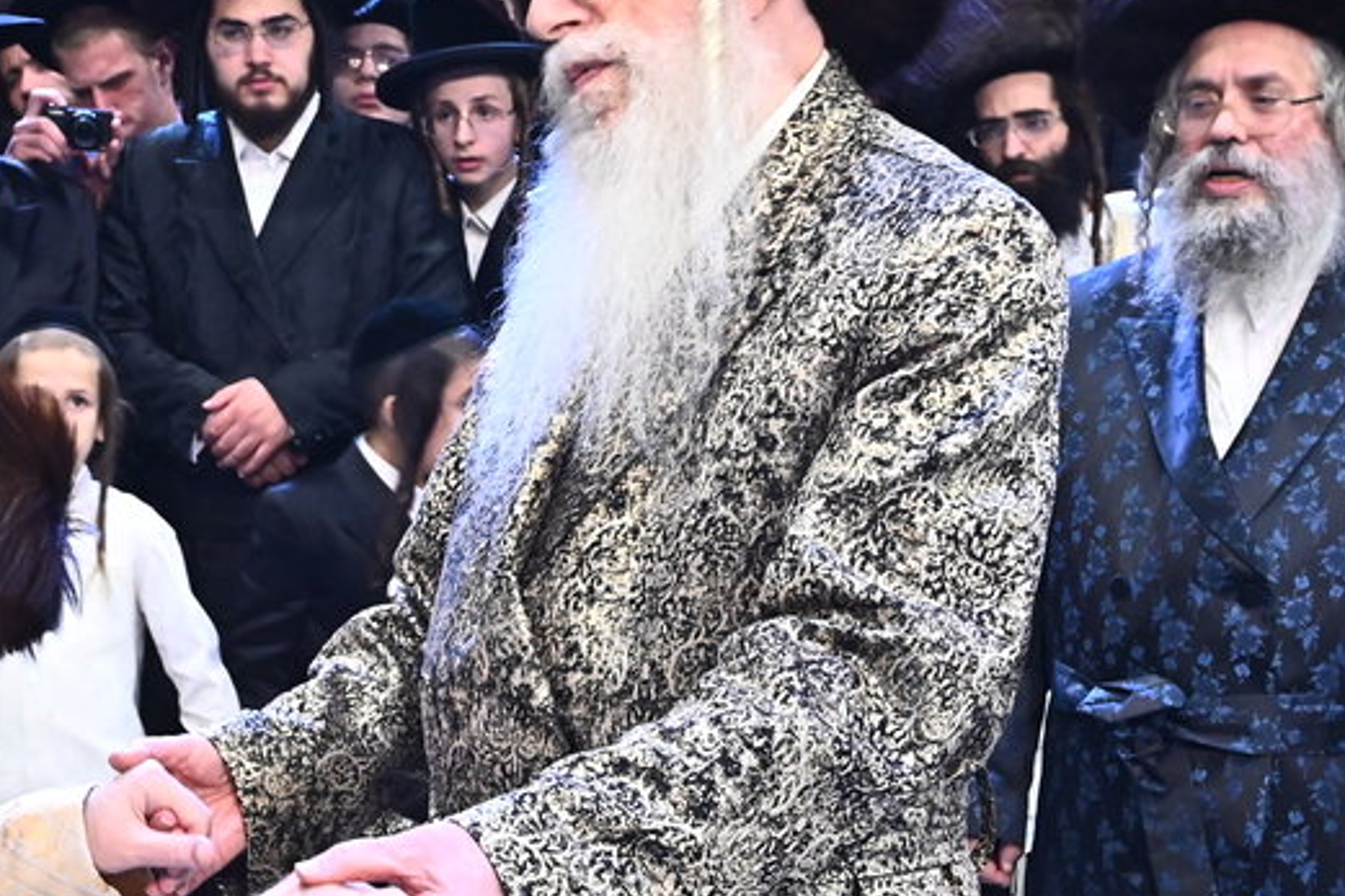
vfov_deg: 15.8
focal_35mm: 86
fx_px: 3212
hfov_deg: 23.6
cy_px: 691
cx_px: 509
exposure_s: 1/100
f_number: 7.1
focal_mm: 32
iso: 3200
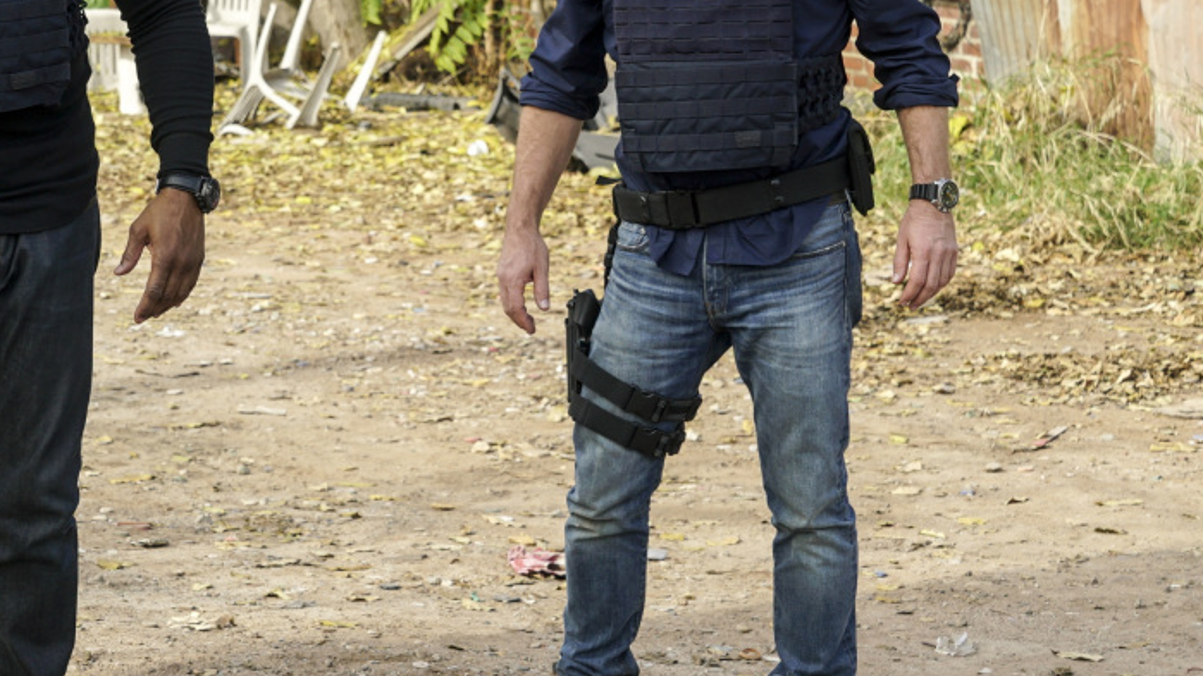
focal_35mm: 126
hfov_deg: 16.9
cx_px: 320
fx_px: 4019
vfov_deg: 9.6
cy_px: 79
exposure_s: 1/250
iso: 200
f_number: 8
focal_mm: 70
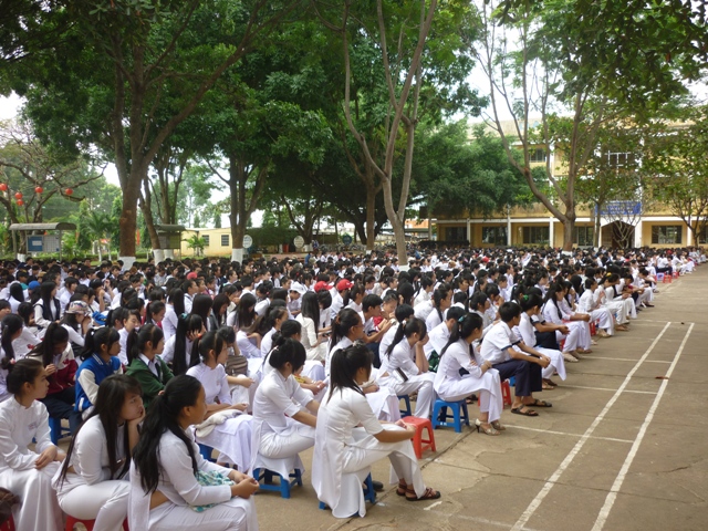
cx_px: 354
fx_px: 675
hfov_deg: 55.4
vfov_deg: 42.9
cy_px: 266
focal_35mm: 33
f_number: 2.8
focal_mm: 5.5
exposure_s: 1/100
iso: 80
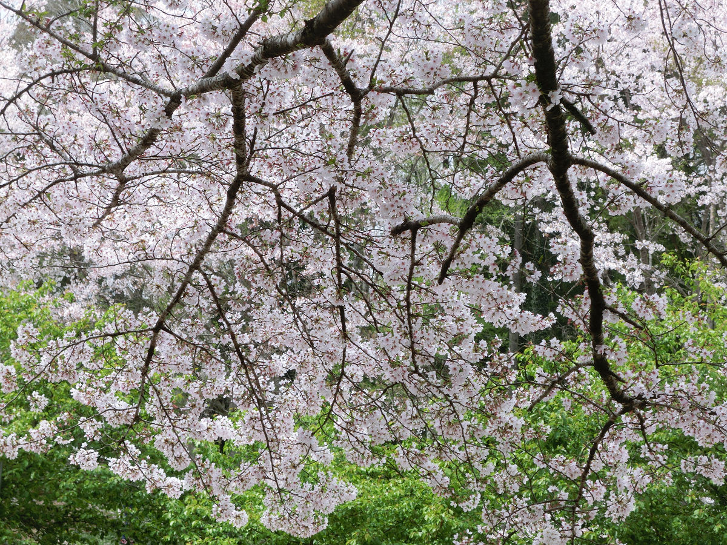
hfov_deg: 18.2
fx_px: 2268
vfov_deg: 13.7
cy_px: 272
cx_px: 364
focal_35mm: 108
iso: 80
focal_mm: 19.1
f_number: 4.4
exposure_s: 1/400
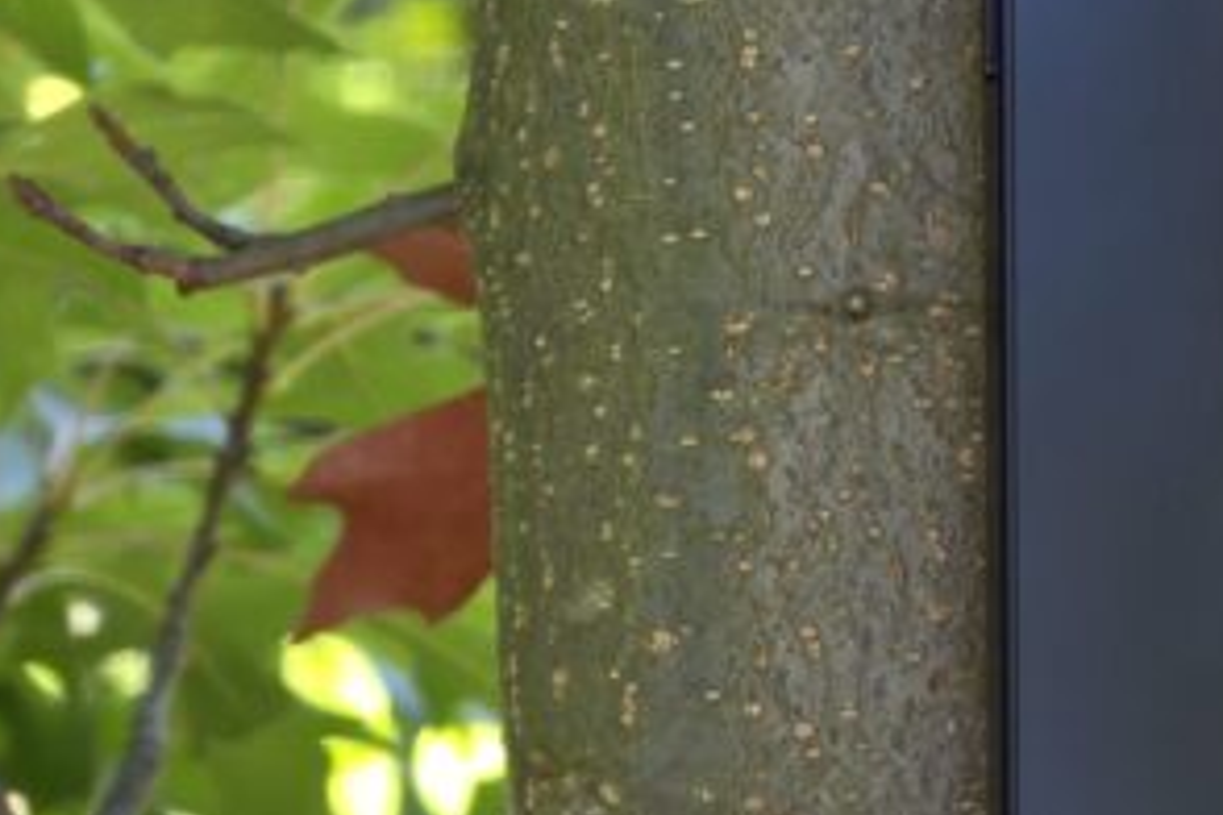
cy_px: 218
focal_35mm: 305
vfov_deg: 4.5
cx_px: 1448
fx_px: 10361
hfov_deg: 6.7
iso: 100
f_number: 3.4
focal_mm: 18.6
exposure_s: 1/100
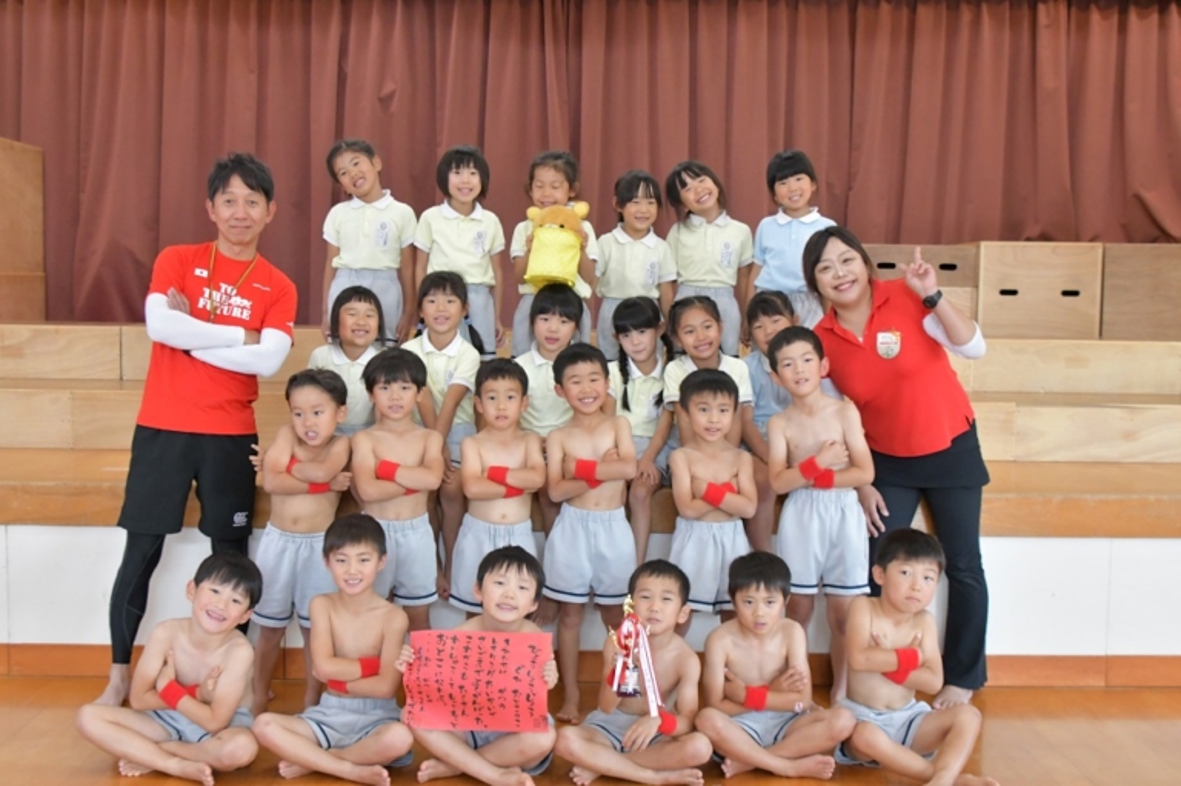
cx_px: 590
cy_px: 393
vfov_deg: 31.9
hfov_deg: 46.4
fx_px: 1377
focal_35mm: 42
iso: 4000
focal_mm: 28
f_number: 7.1
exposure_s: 1/200
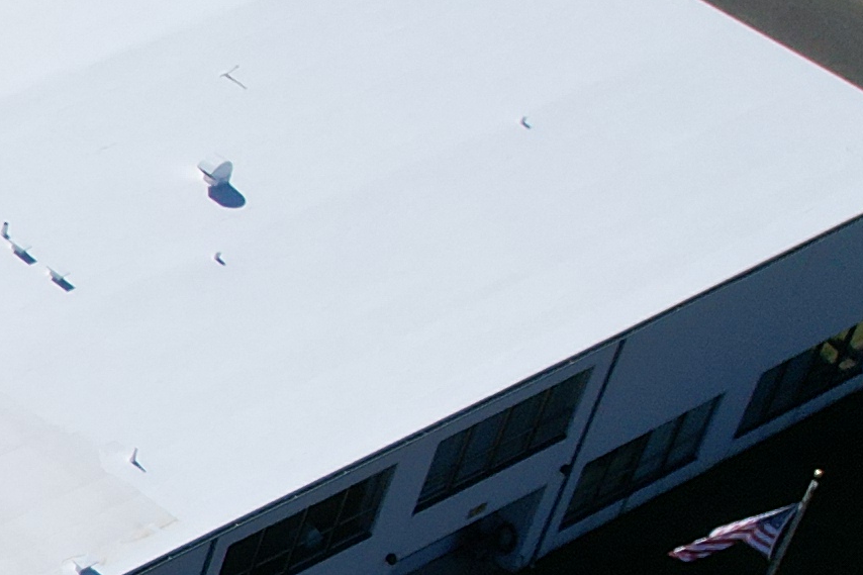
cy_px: 625
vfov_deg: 9.6
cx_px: -1203
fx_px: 3379
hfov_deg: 11.8
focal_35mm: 141
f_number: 2.8
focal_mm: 8.38
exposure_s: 1/5000
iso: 100
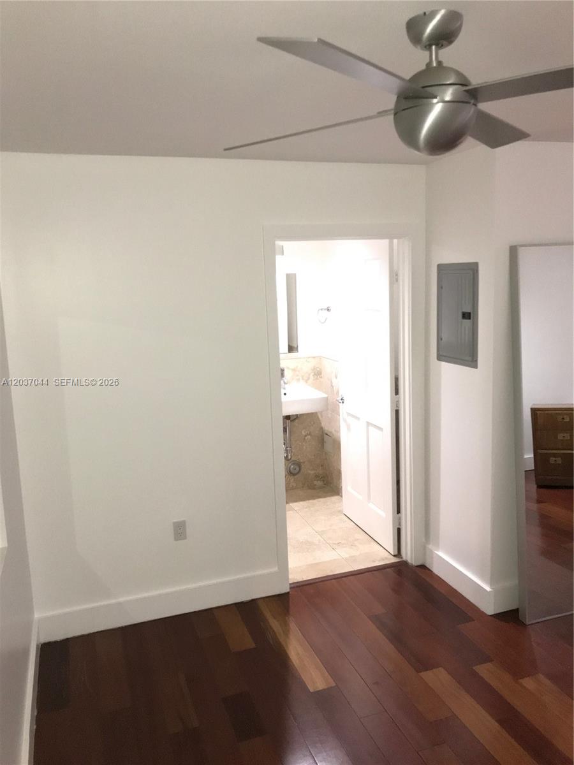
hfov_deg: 49.7
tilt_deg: -8.2
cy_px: 382
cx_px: 287
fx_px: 619
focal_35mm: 28
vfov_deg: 63.4
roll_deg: +2.0
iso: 200
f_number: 1.8
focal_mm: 3.99
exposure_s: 1/30
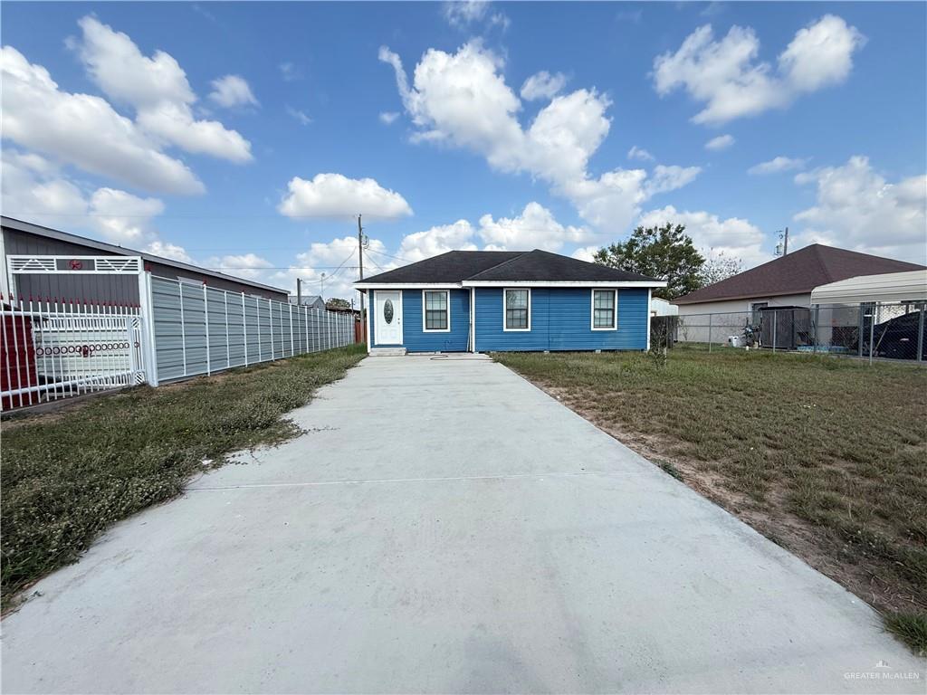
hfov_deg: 102.1
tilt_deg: -3.5
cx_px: 464
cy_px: 348
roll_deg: +0.5
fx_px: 375
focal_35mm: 14
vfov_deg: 85.7
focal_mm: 2.22
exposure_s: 1/1656
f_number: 2.2
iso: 50
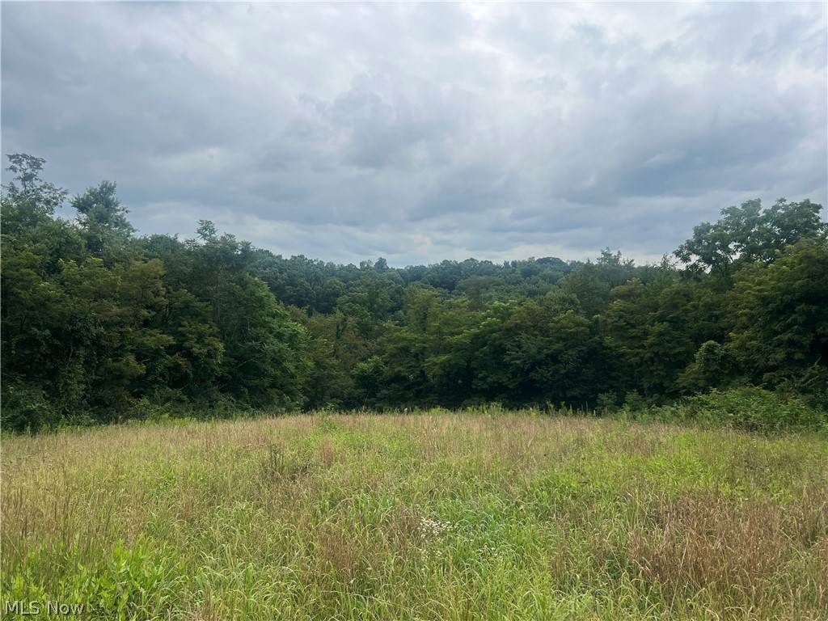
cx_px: 414
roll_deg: -0.6
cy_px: 310
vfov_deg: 53.1
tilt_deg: -3.3
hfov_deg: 67.3
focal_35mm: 26
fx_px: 622
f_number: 1.5
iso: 50
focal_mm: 5.7
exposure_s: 1/5319
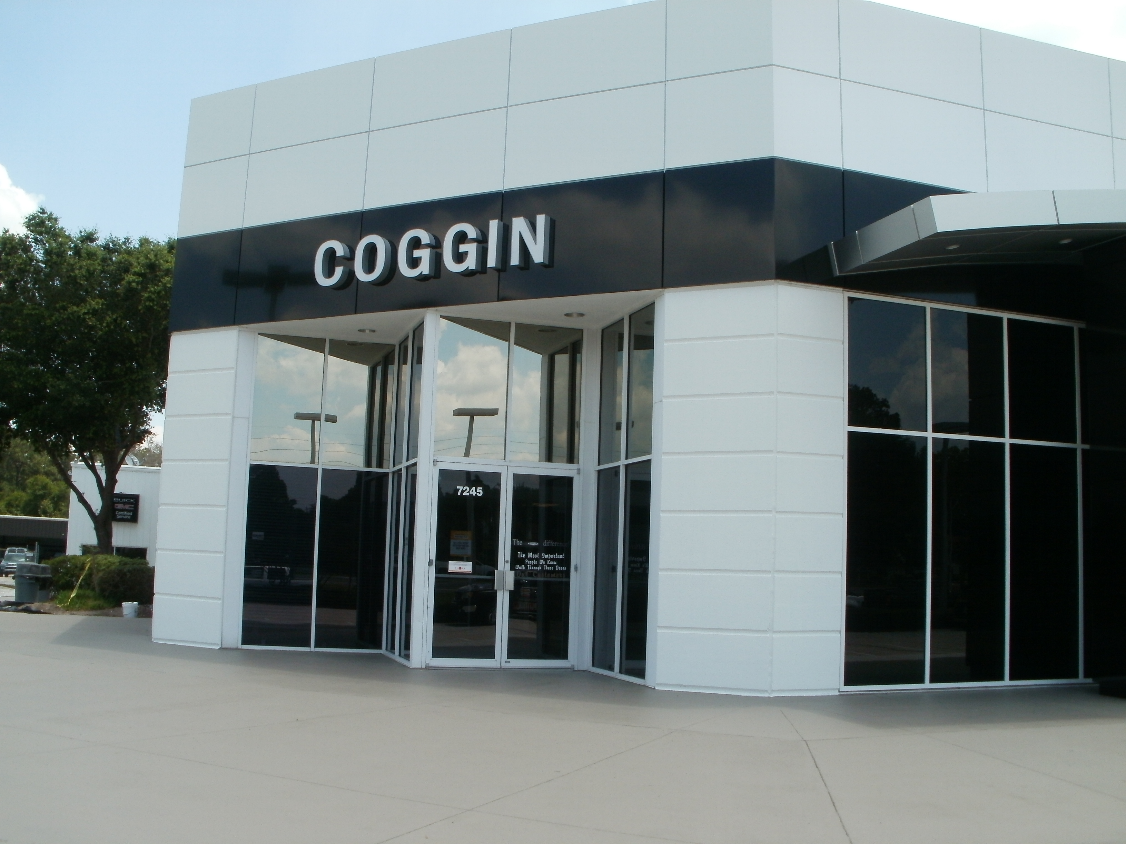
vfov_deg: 39.7
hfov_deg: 51.4
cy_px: 422
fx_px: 1171
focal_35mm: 36
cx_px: 563
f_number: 5.6
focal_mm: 6.3
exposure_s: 1/320
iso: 100
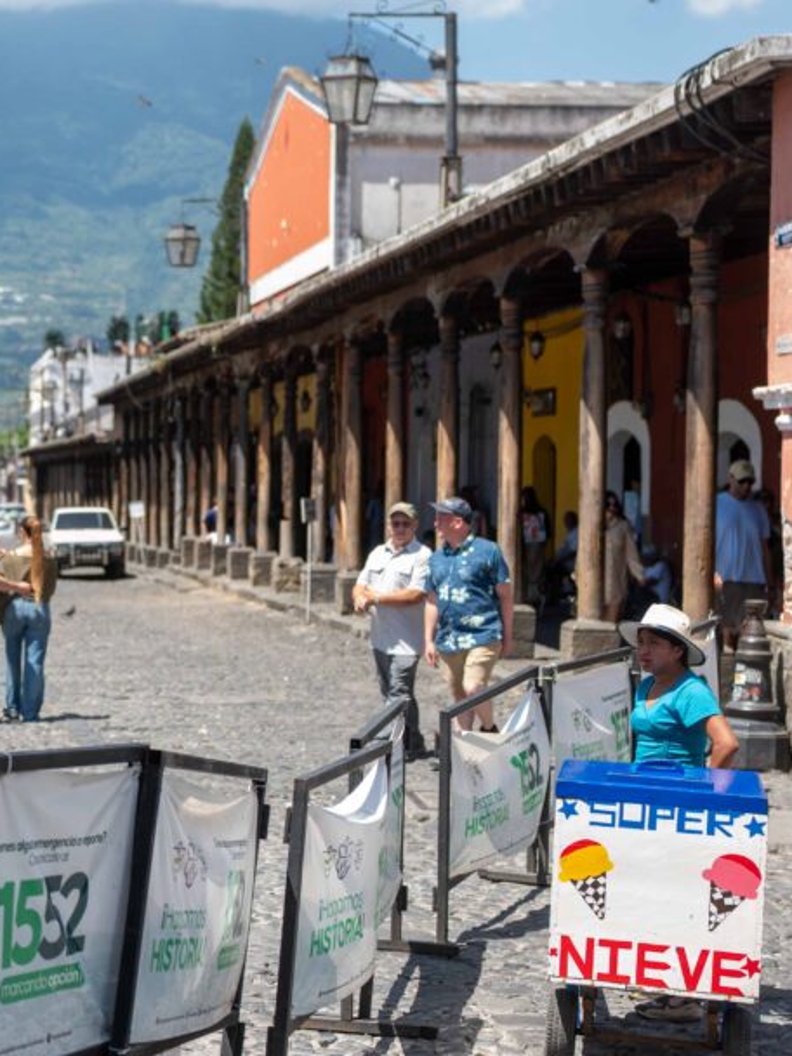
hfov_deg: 17.7
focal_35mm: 81
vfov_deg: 24.1
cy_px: 538
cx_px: -38
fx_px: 2471
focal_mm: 50
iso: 50
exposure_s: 1/500
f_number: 2.8
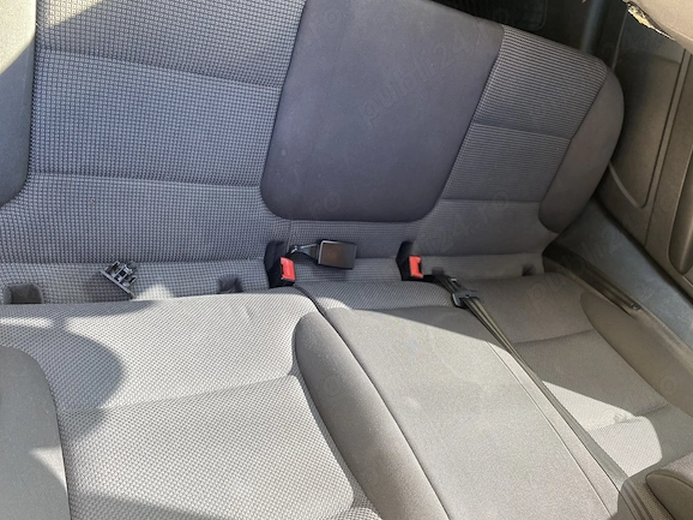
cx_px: 349
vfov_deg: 51.3
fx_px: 540
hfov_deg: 65.3
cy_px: 261
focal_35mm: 27
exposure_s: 1/62
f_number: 1.8
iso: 125
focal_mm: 4.25
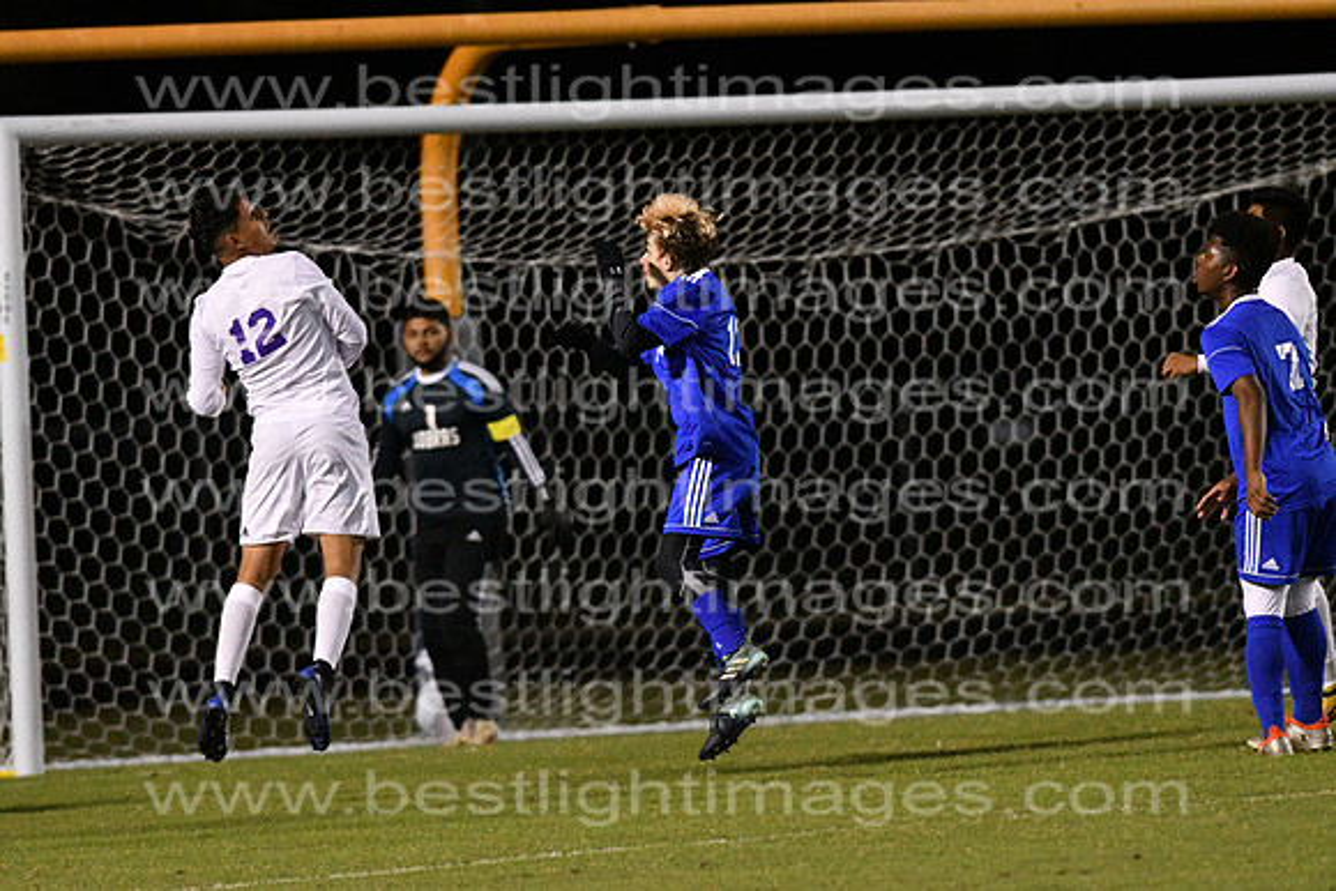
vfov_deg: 3.1
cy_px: 446
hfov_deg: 4.6
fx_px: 16703
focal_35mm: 450
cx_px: 668
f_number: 3.5
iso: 10000
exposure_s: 1/800
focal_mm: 300
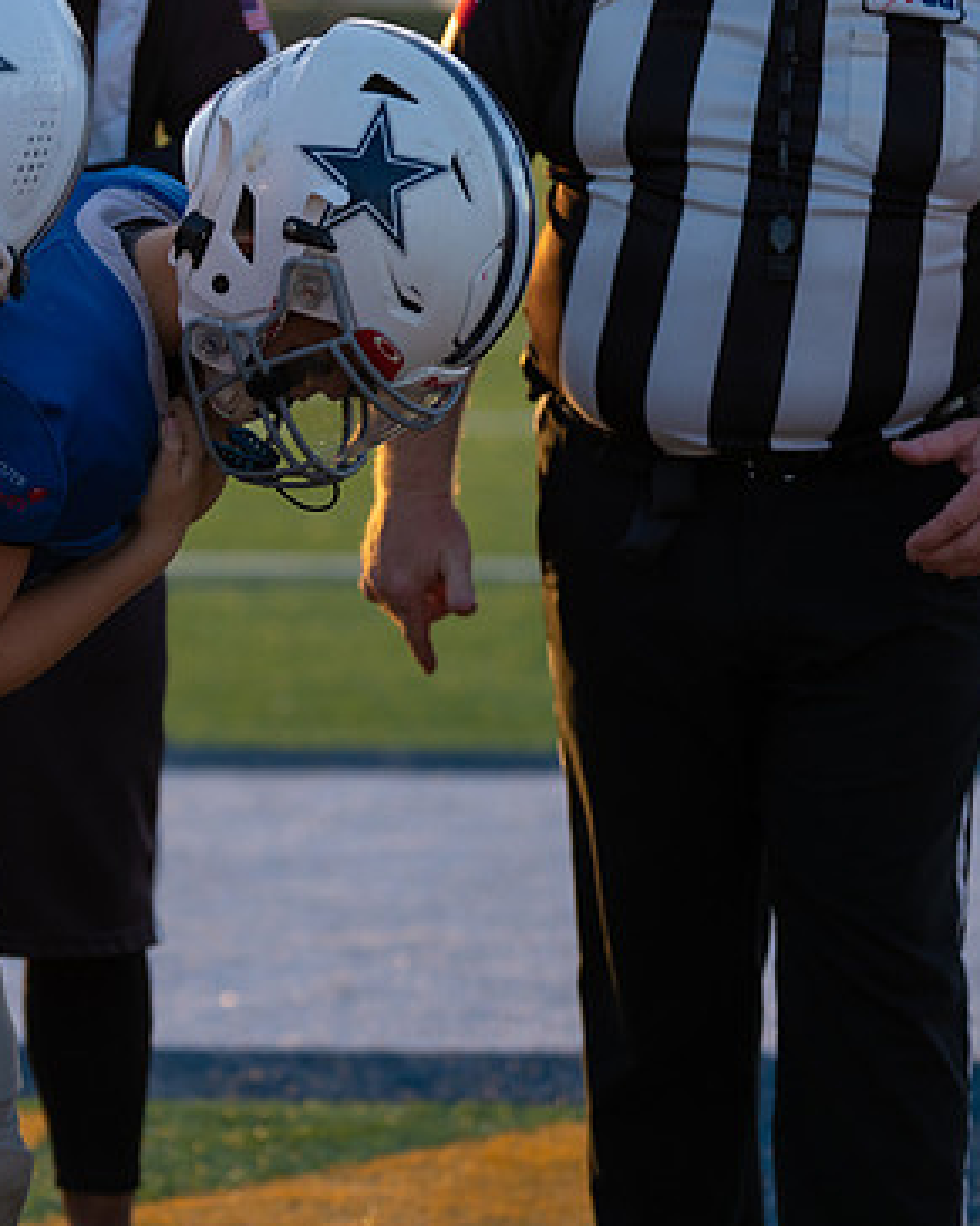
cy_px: 608
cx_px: 256
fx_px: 5150
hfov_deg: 10.8
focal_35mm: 142
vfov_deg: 13.6
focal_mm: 95
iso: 200
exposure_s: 1/1000
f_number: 2.8
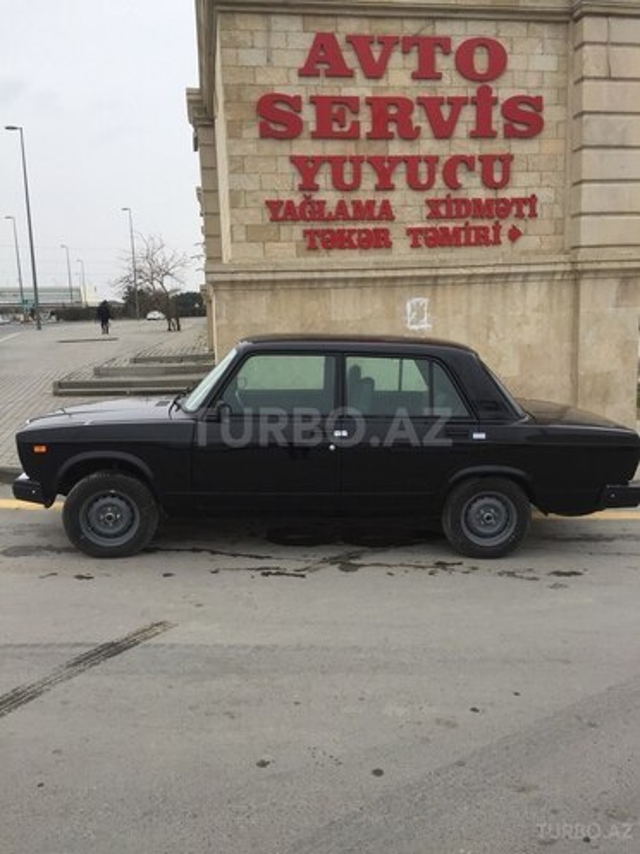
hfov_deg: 48.2
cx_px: 320
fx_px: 715
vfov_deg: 61.7
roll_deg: +1.8
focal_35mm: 29
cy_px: 427
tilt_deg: -8.1
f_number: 2.2
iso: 32
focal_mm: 4.15
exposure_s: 1/898
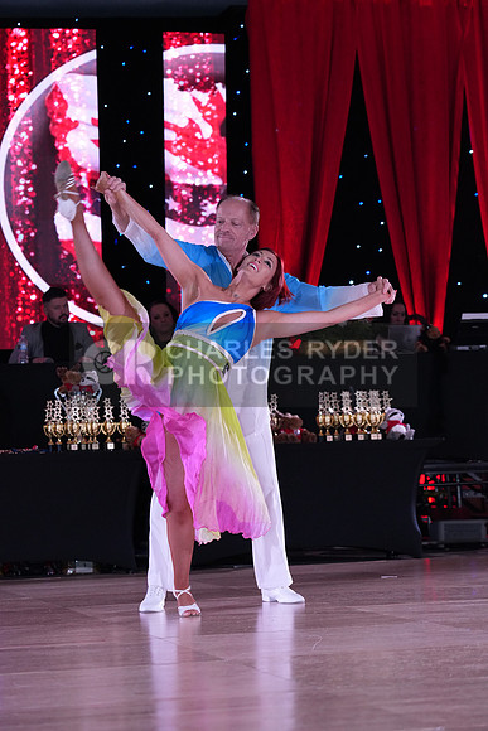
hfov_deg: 13.0
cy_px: 366
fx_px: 2134
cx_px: 244
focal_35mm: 105
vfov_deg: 19.5
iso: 2500
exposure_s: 1/250
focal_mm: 105
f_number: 5
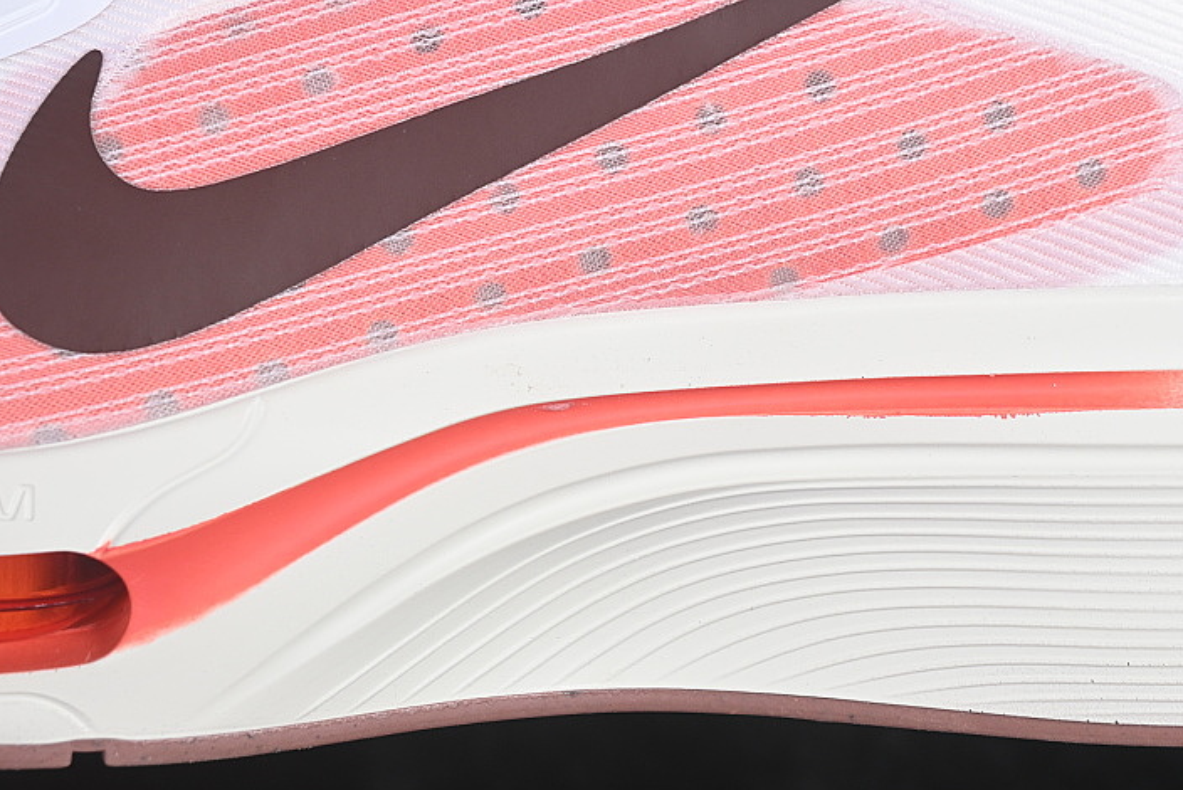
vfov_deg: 11.9
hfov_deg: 17.8
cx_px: 612
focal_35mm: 115
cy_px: 188
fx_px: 3780
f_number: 7.1
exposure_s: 1/80
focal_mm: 50
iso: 160
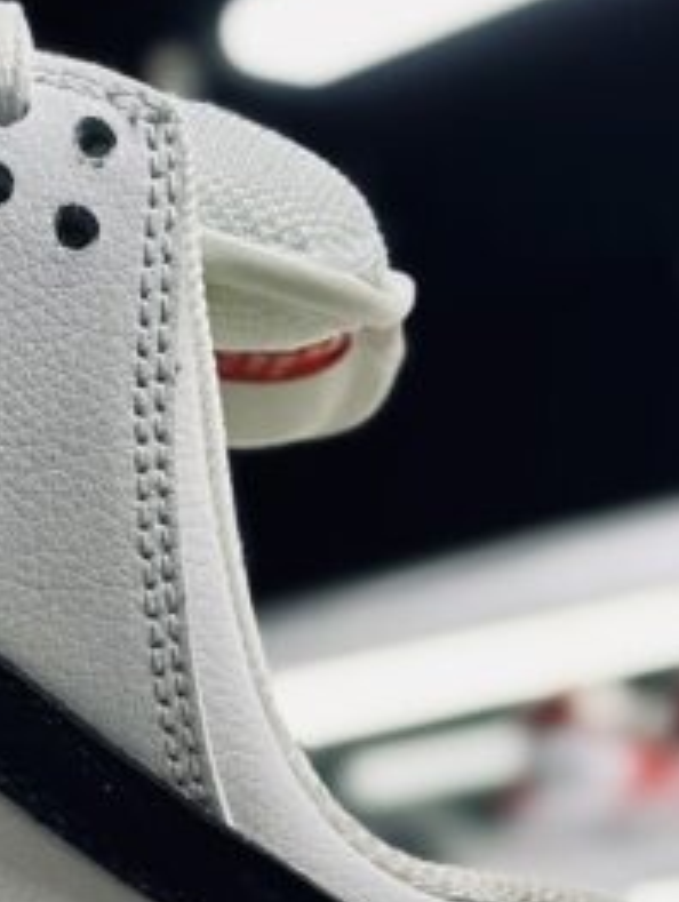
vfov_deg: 11.6
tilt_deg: +12.1
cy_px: 568
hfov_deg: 8.5
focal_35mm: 170
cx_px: -405
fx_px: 4435
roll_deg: +0.3
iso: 80
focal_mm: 6.86
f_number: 1.78
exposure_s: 1/141
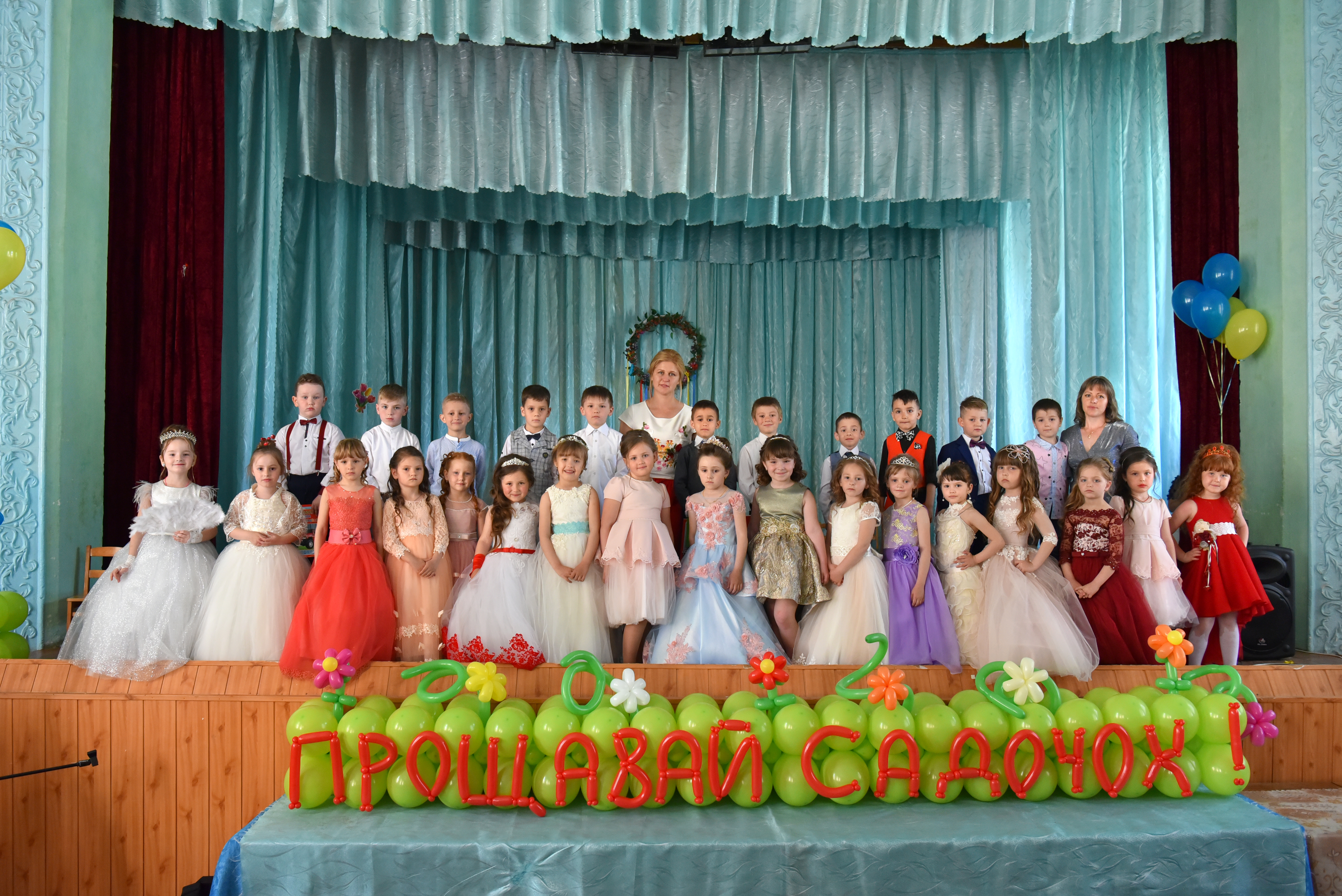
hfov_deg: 60.3
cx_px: 671
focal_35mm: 31
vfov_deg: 42.4
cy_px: 448
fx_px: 1156
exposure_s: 1/160
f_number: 4
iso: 2000
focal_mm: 31
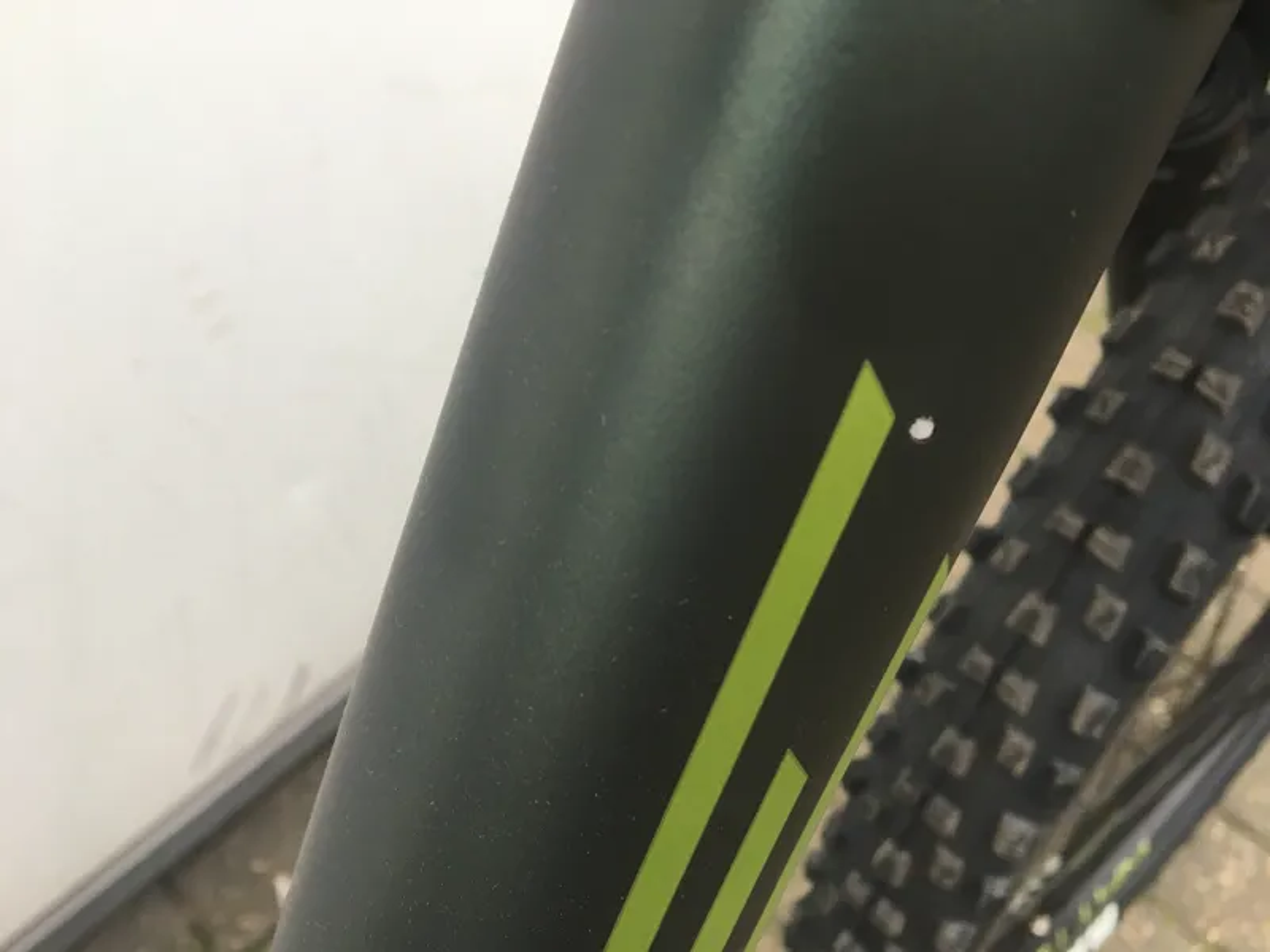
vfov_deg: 48.2
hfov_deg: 61.7
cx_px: 635
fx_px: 1064
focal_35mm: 29
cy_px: 476
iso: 25
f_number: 2.2
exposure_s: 1/33
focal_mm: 4.15
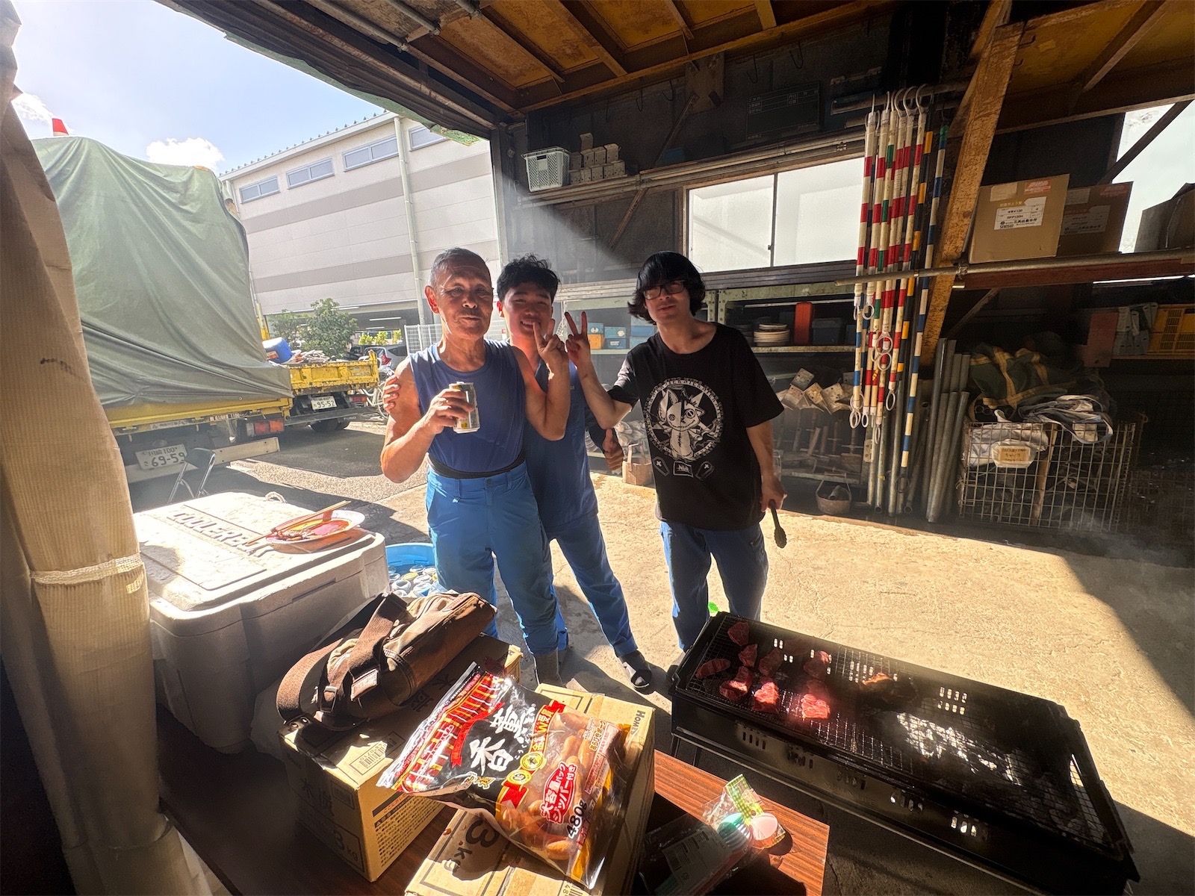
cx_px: 598
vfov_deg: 85.7
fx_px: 483
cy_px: 448
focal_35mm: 14
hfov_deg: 102.1
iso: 64
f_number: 2.2
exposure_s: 1/273
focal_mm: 2.22
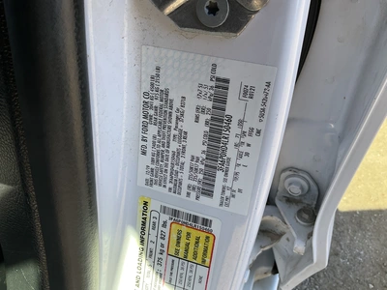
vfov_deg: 48.2
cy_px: 145
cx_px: 194
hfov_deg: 61.7
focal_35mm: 29
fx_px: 324
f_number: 1.8
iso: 25
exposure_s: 1/229
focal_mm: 3
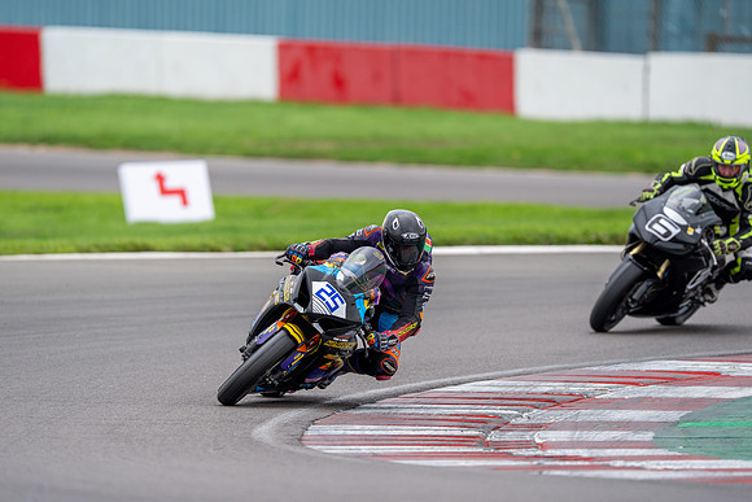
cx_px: 376
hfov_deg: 3.4
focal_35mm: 601
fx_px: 12548
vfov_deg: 2.3
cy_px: 251
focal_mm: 600
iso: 320
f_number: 4.5
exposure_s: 1/400
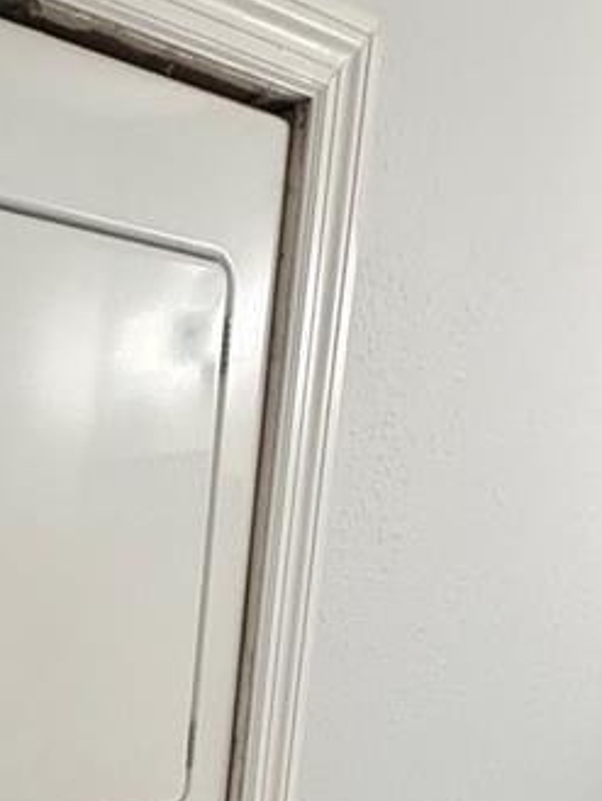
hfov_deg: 26.6
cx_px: -37
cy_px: 1052
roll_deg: -1.4
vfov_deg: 29.7
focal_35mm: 51
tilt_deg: -16.1
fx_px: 1182
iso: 320
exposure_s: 1/120
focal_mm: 2.22
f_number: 2.2
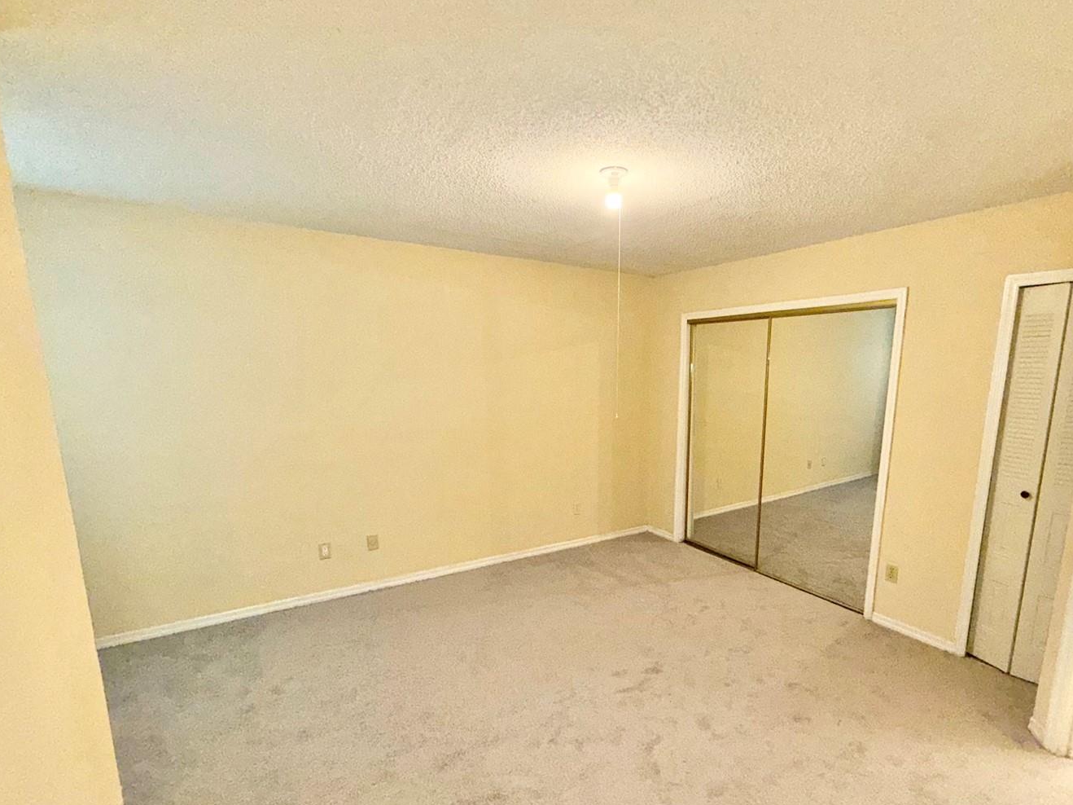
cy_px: 463
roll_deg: -0.3
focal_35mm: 17
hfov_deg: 90.6
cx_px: 605
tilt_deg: -10.3
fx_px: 527
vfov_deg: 74.3
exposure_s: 1/60
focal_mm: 2.22
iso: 100
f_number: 2.2
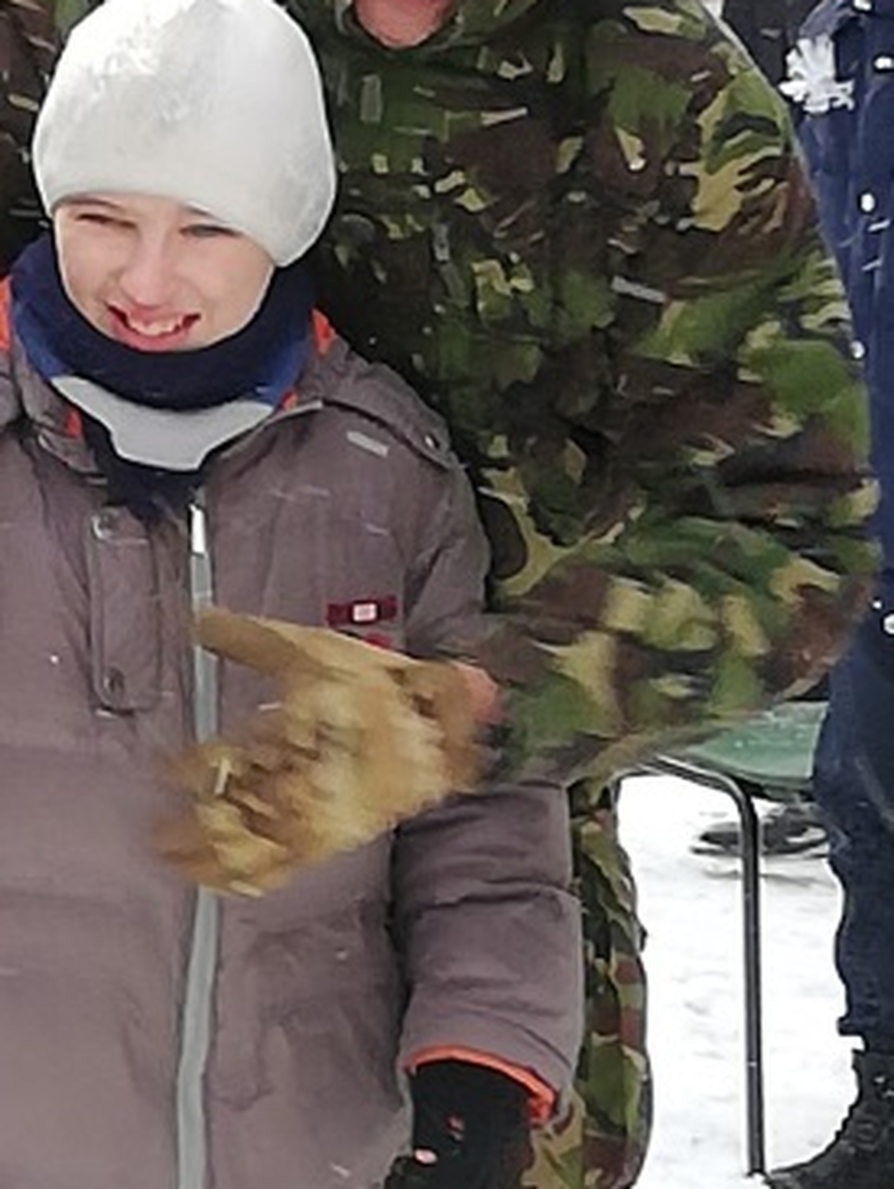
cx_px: -159
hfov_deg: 7.6
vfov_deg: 10.2
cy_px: 484
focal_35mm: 193
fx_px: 6638
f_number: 2.2
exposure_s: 1/133
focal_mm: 3.81
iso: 50
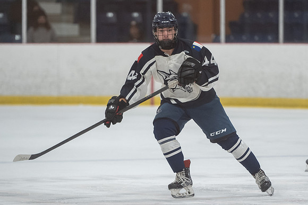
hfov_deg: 5.2
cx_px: 183
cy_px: 116
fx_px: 3400
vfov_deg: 3.5
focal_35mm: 397
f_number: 2.8
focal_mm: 200
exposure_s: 1/1000
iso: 2500
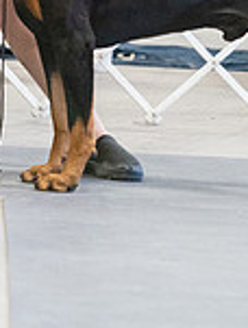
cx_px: 83
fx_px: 7011
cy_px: -86
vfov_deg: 2.7
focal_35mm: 737
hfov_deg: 2.0
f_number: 2.8
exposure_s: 1/320
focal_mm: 200
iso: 4000
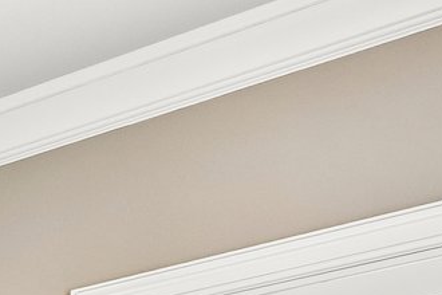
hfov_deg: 13.8
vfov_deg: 11.8
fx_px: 1068
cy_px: 776
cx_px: -687
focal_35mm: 87
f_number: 8
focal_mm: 14
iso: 1000
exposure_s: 1/15
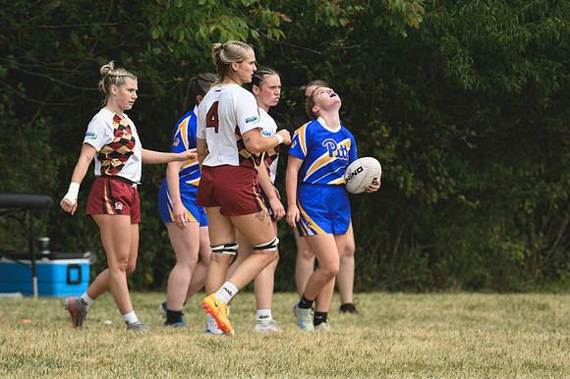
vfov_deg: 2.0
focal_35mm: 674
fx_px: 10673
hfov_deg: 3.1
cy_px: 187
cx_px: 313
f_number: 5.6
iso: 320
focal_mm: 320
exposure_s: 1/1000
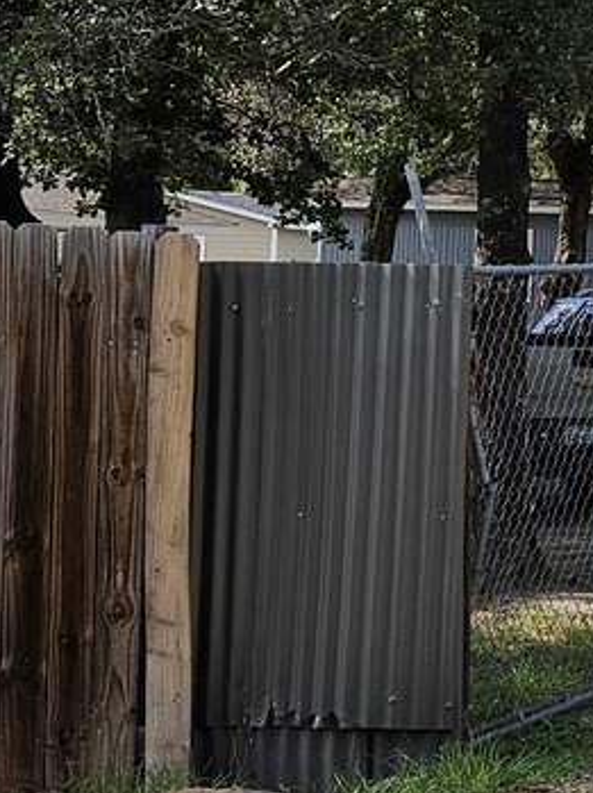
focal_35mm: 95
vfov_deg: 20.5
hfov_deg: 13.7
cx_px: 1106
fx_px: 2174
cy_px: 211
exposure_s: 1/1461
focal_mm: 5.4
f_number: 1.8
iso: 25
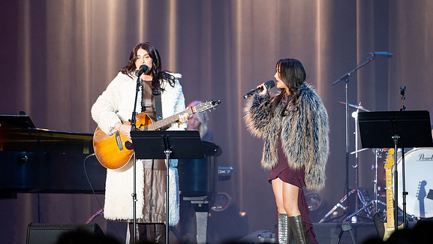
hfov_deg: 10.6
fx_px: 2343
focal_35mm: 204
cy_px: 125
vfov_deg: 6.0
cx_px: 212
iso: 3200
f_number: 2.8
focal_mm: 180
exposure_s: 1/200
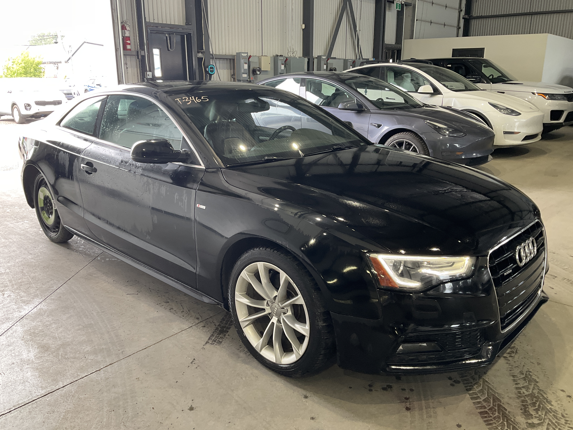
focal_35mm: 29
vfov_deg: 48.2
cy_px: 215
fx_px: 480
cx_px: 286
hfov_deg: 61.7
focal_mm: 3
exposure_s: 1/88
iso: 64
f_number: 1.8
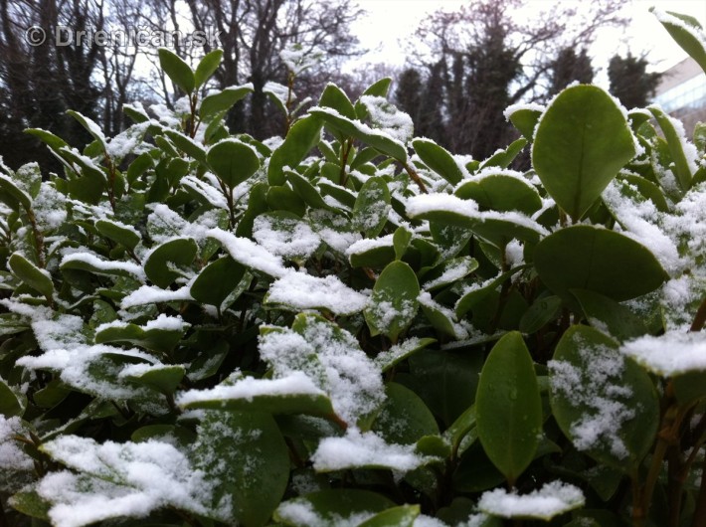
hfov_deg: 52.7
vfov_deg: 40.6
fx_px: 713
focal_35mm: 35
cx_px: 353
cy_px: 264
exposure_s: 1/30
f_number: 2.8
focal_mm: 3.85
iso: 80
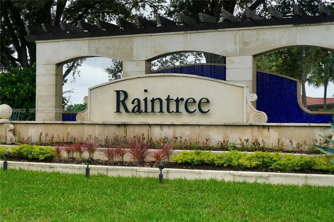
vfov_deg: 21.6
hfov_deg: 31.9
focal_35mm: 63
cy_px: 111
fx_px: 584
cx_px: 167
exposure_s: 1/160
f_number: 6.3
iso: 200
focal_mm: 42
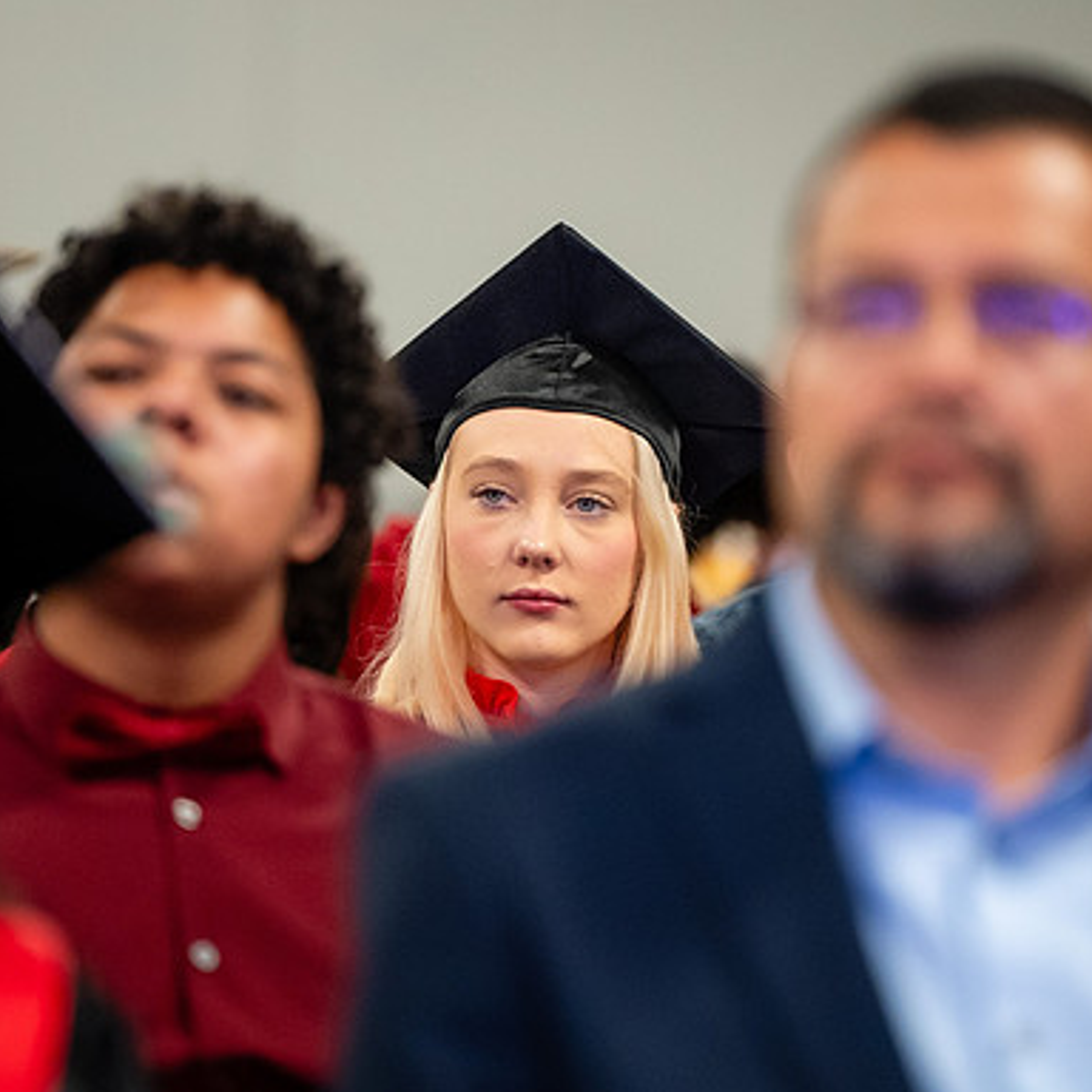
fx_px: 10350
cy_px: 472
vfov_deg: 6.0
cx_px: 545
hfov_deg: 6.0
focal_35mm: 290
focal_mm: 180
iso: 2000
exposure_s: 1/160
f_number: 2.8
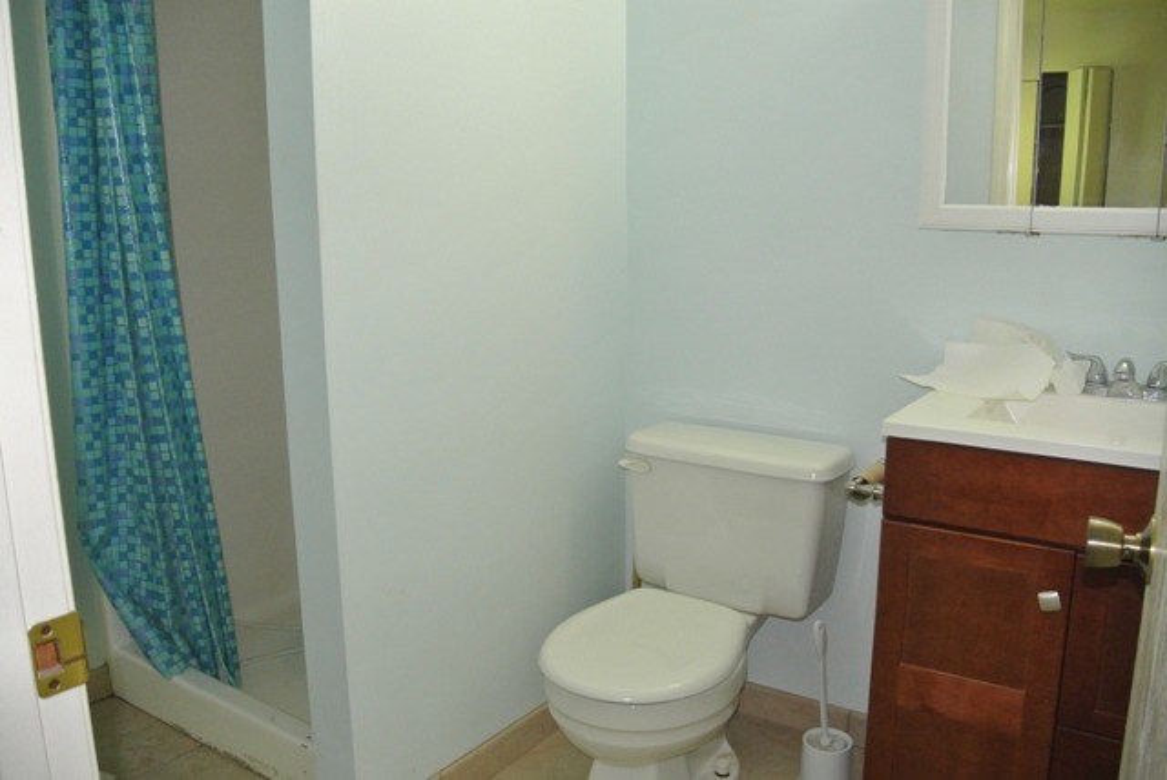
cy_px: 390
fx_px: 941
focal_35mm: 29
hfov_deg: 63.6
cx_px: 584
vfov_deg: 45.0
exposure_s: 1/60
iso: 1000
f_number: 3.5
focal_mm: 11
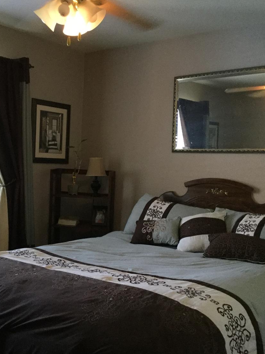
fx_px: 429
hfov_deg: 34.2
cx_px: 107
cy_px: 178
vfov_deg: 44.8
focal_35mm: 42
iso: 200
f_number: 2.4
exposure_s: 1/30
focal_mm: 3.3
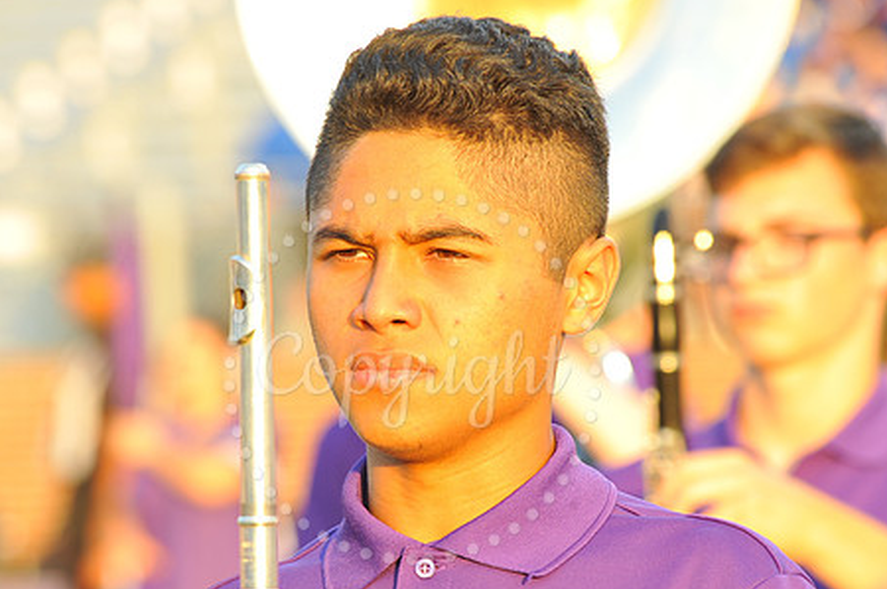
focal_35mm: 258
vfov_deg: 5.3
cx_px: 412
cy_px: 374
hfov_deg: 8.0
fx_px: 6350
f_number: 7.1
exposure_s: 1/80
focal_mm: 200
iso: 250
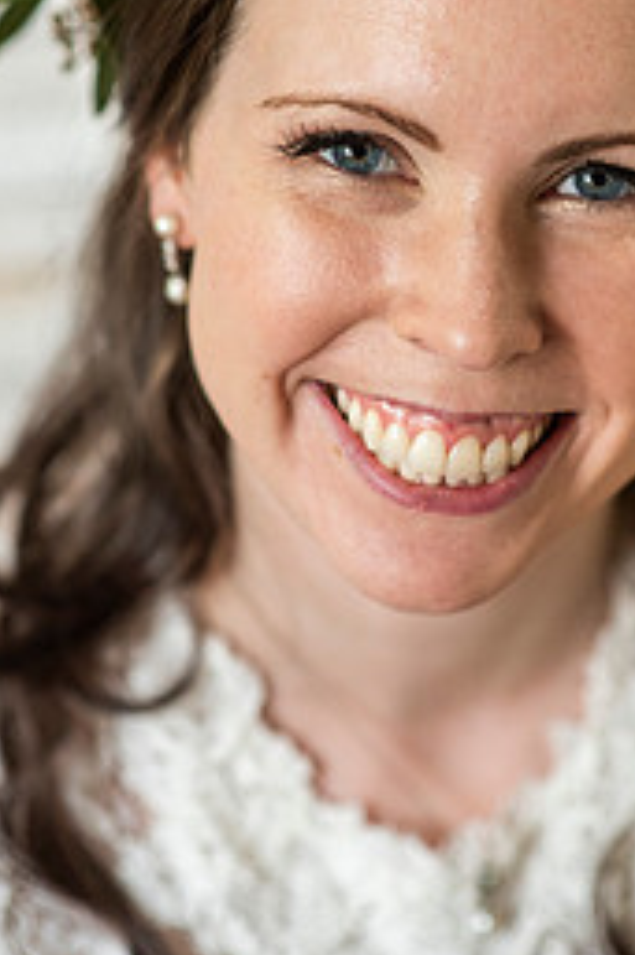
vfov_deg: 13.7
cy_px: 175
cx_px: 479
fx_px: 3947
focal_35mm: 149
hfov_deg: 9.2
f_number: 2.5
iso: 1600
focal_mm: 85
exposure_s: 1/500
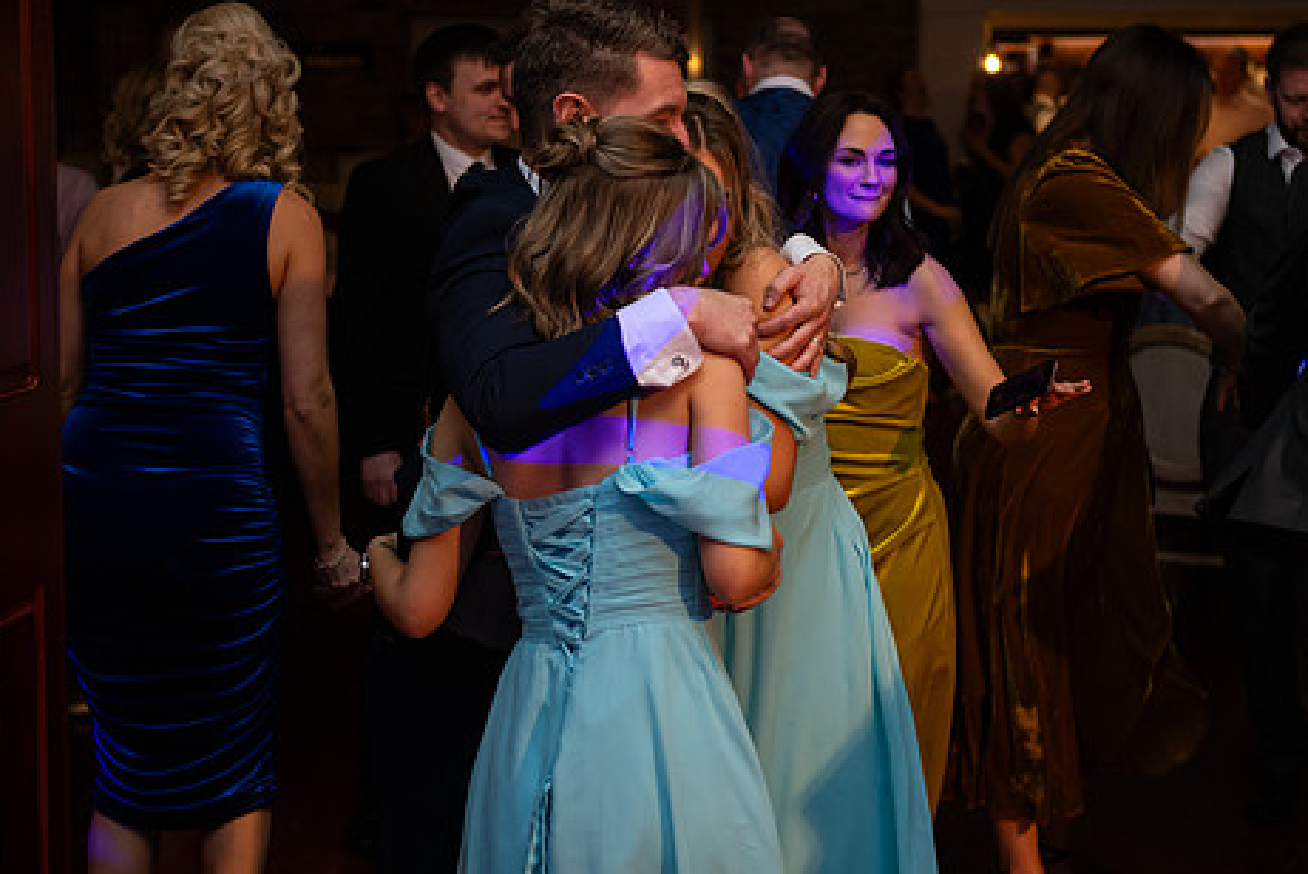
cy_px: 416
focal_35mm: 78
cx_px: 627
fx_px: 2836
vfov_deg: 17.5
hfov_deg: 26.0
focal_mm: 62
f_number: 3.5
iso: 640
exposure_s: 1/160
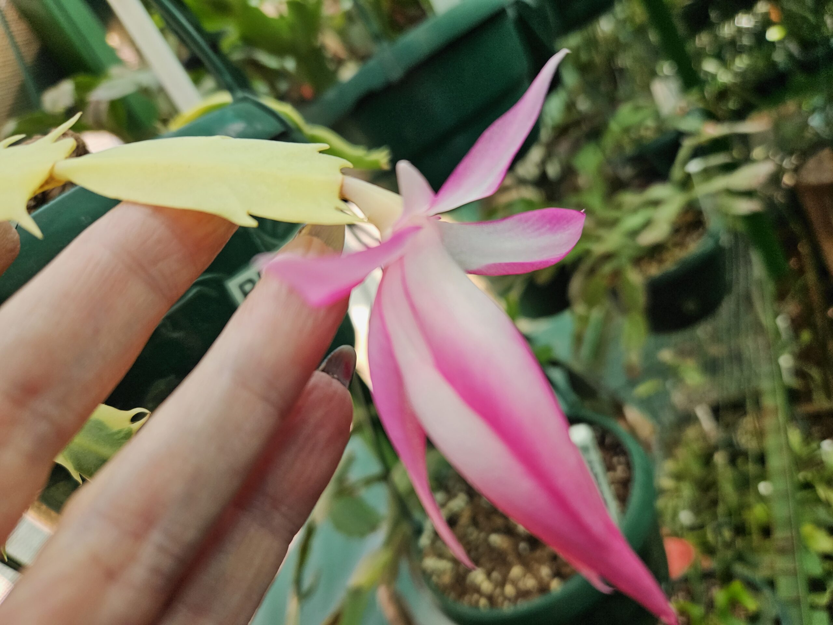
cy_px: 312
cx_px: 416
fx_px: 553
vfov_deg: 58.9
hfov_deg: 73.9
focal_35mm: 23
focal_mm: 5.4
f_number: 1.8
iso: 32
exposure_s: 1/180
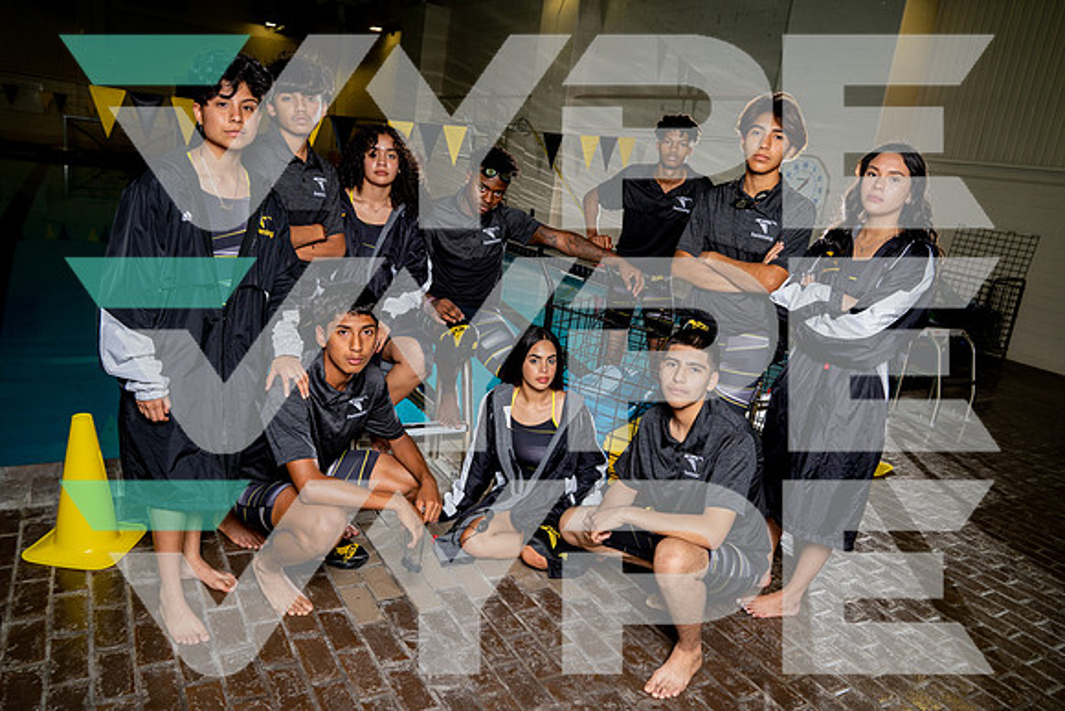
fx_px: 710
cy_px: 356
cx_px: 532
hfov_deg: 73.7
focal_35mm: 24
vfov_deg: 53.2
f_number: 7.1
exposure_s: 1/250
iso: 320
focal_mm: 24
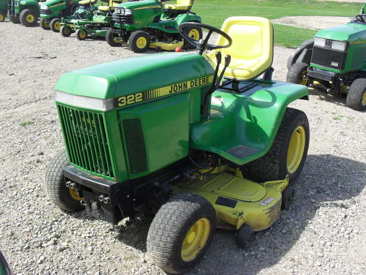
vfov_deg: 40.7
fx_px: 370
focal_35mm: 35
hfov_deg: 52.6
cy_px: 138
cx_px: 183
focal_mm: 6.3
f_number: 3.2
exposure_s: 1/500
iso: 100
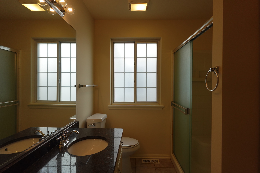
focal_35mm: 20
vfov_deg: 61.9
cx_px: 130
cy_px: 86
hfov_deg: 84.0
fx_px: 144
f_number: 2
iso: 125
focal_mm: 7.6
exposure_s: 1/400
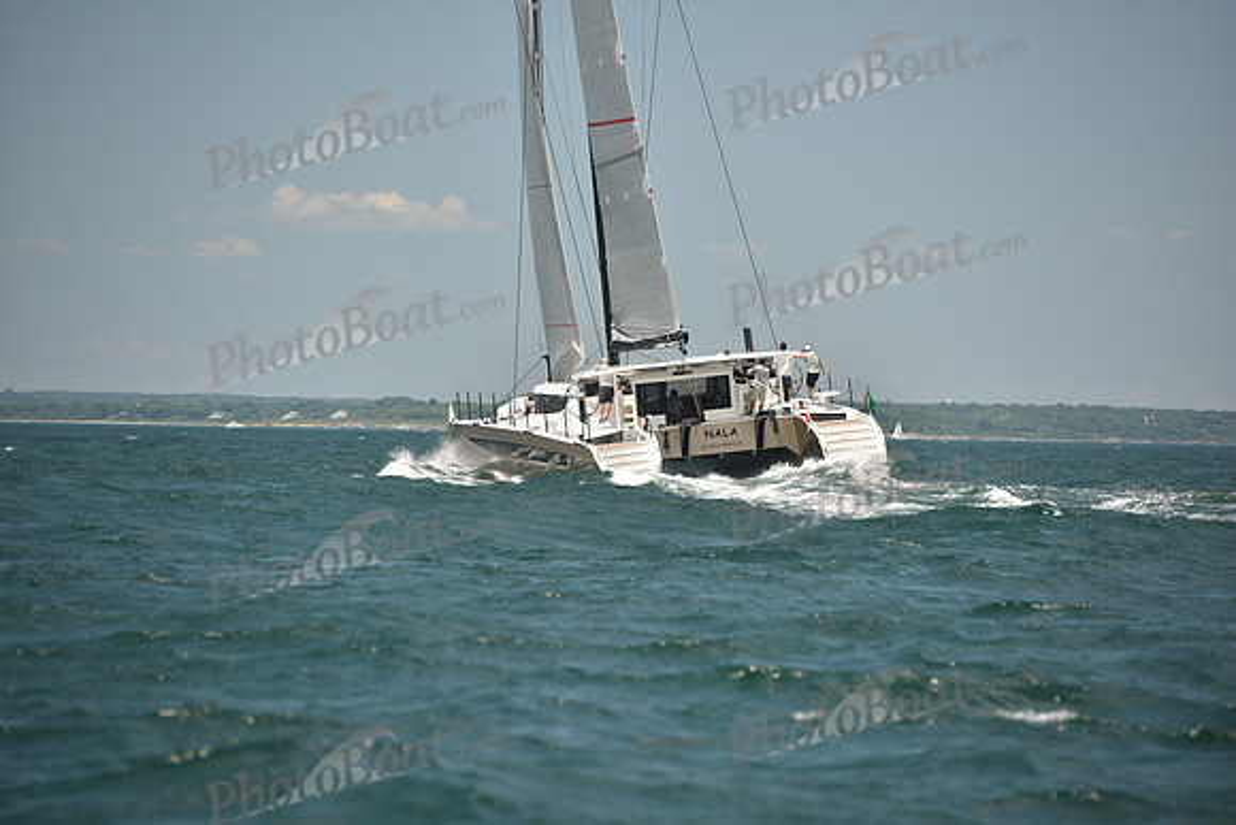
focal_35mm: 200
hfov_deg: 10.3
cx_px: 618
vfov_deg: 6.9
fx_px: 6868
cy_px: 412
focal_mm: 200
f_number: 5
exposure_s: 1/1250
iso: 320
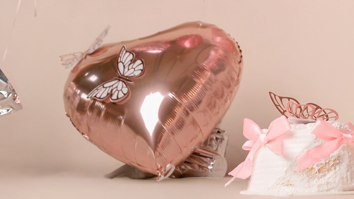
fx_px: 1399
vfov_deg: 7.9
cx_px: 451
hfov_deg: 13.9
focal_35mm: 149
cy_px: -131
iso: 500
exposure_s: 1/100
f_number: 7.1
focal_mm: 50
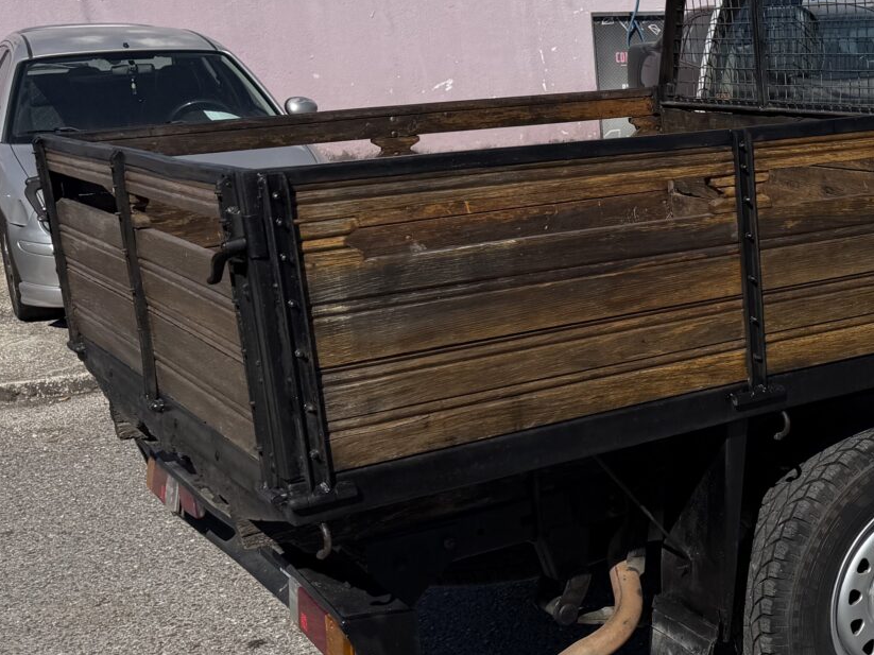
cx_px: 945
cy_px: 367
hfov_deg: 30.9
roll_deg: -0.3
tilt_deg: -16.2
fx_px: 1414
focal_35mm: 56
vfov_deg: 26.1
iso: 80
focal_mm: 6.76
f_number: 1.78
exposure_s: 1/14286
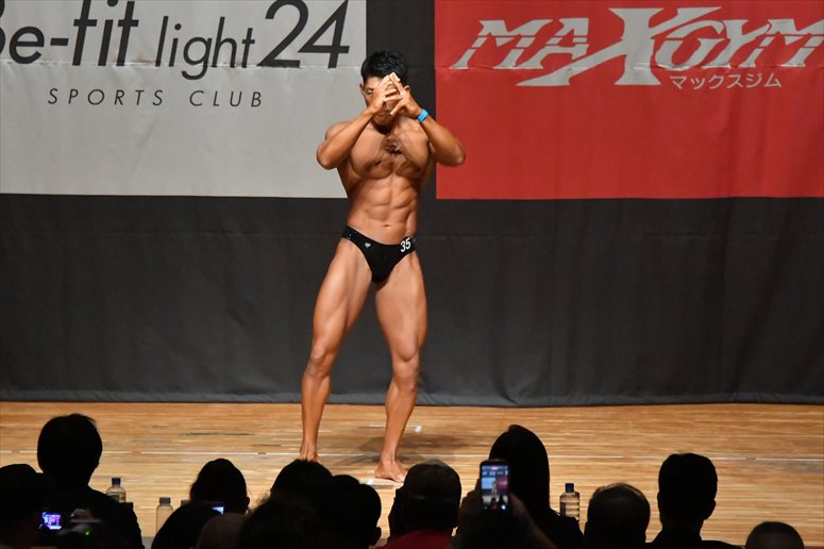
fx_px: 5834
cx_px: 412
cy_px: 274
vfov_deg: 5.4
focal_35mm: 255
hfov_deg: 8.1
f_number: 5.6
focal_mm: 170
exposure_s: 1/400
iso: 12800
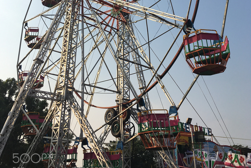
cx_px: 127
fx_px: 286
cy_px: 15
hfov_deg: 47.4
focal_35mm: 41
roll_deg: +2.1
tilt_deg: +30.7
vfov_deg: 31.1
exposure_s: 1/2137
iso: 25
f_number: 2.2
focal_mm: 4.15
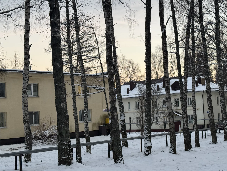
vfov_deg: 24.4
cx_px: 124
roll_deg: +2.8
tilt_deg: +5.5
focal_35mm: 60
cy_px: 83
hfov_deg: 32.2
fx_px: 393
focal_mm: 6.76
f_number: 1.78
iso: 100
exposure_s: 1/76
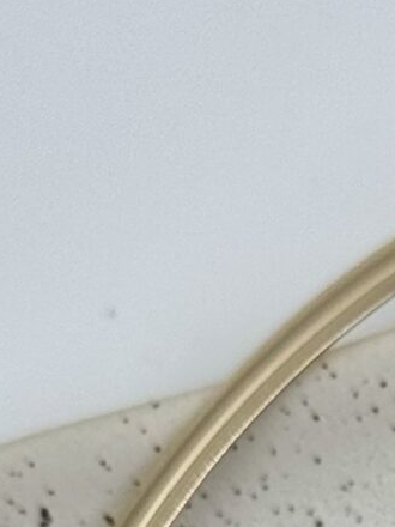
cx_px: 979
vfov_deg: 6.7
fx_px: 4245
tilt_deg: -82.0
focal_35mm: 279
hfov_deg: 5.2
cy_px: 1288
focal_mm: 6.76
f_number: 1.78
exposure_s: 1/1312
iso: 64
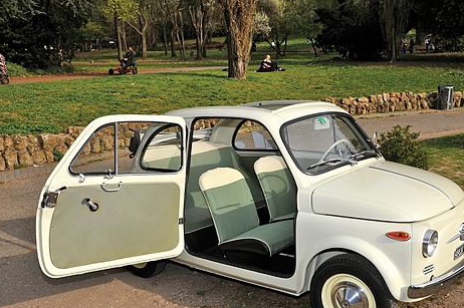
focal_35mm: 39
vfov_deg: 33.9
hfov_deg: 49.3
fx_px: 502
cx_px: 281
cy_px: 196
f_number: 13
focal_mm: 30
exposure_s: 1/250
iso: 200
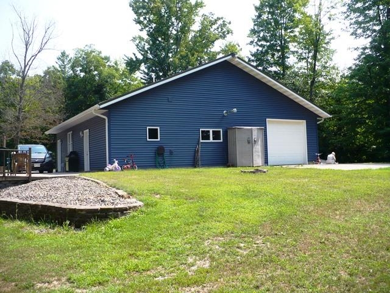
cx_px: 195
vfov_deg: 38.7
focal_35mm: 37
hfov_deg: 50.1
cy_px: 146
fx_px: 417
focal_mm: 6.1
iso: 100
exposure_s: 1/640
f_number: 2.8
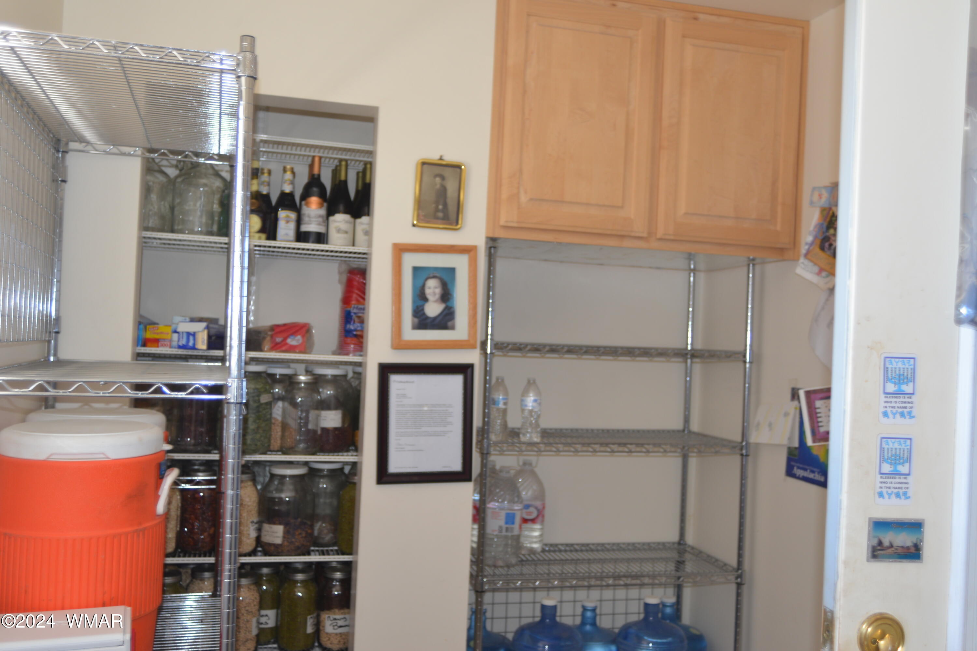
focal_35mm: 32
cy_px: 326
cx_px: 488
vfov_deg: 41.1
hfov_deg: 58.7
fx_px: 868
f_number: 3.5
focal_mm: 32
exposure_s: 1/60
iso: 450
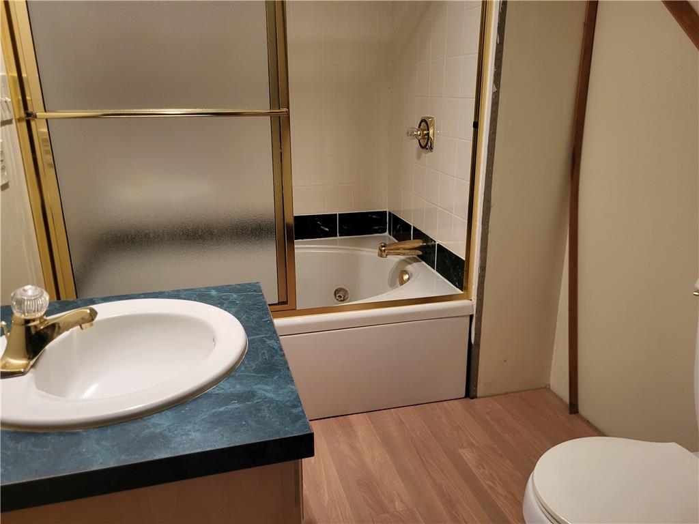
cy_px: 262
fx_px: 525
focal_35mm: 26
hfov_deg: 67.3
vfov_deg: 53.1
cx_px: 350
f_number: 1.8
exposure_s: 1/40
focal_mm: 5.4
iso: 400
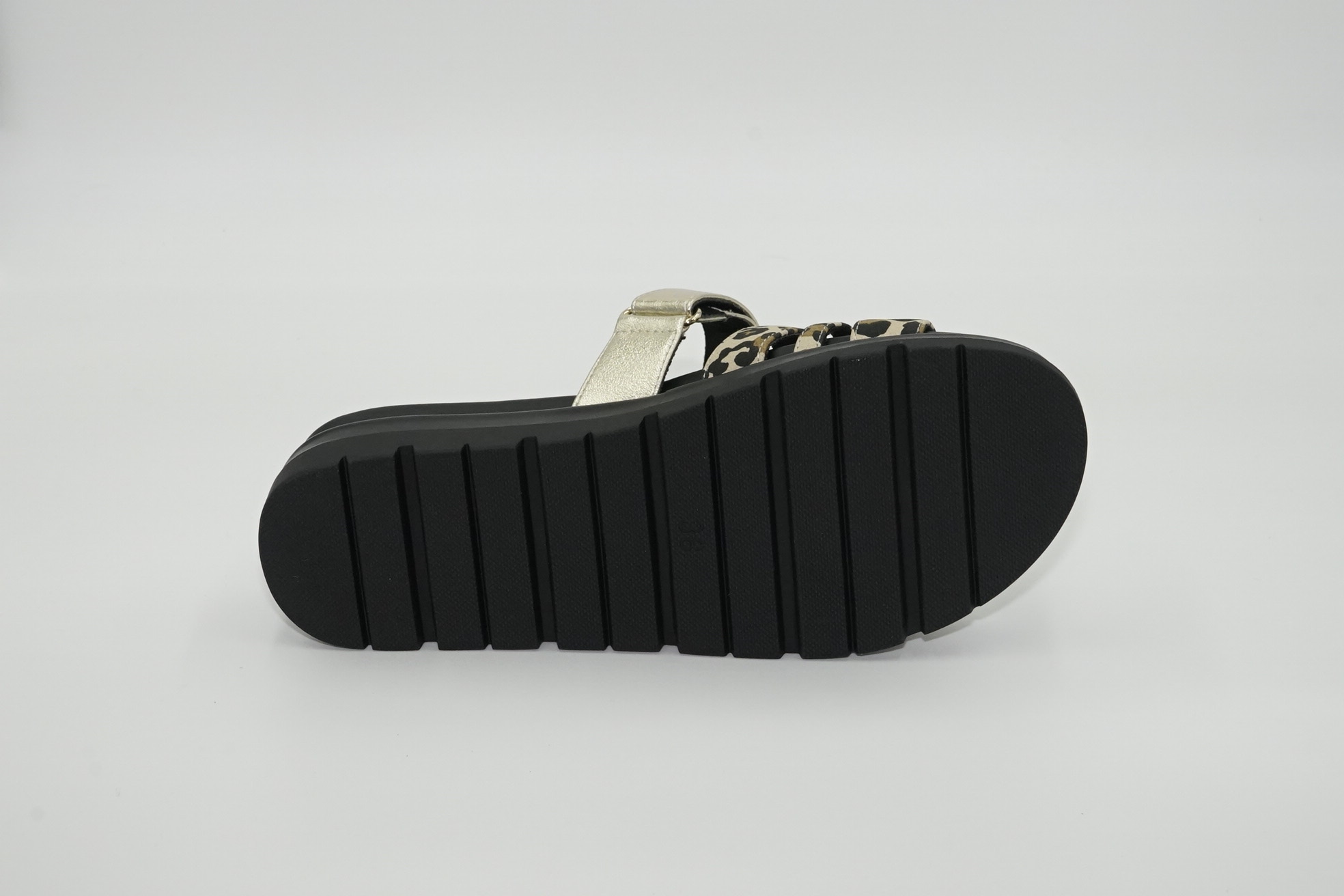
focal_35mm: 99
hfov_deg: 20.6
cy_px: 448
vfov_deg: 13.8
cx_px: 672
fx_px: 3696
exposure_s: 1/1000
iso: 2000
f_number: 13
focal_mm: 66
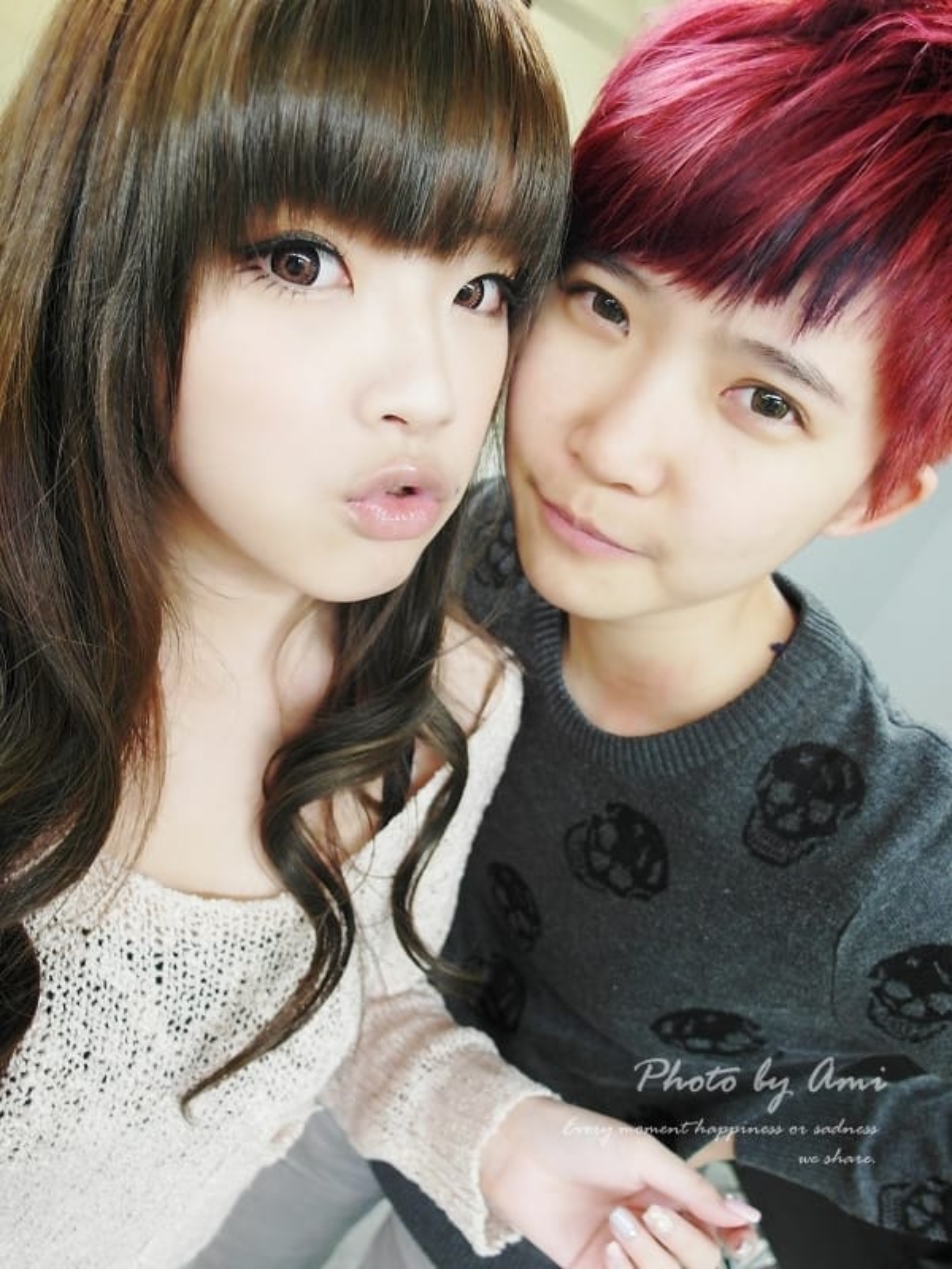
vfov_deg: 71.6
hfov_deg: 56.8
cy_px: 634
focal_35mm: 24
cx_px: 476
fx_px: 880
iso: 200
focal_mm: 5.2
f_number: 1.8
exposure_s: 1/30
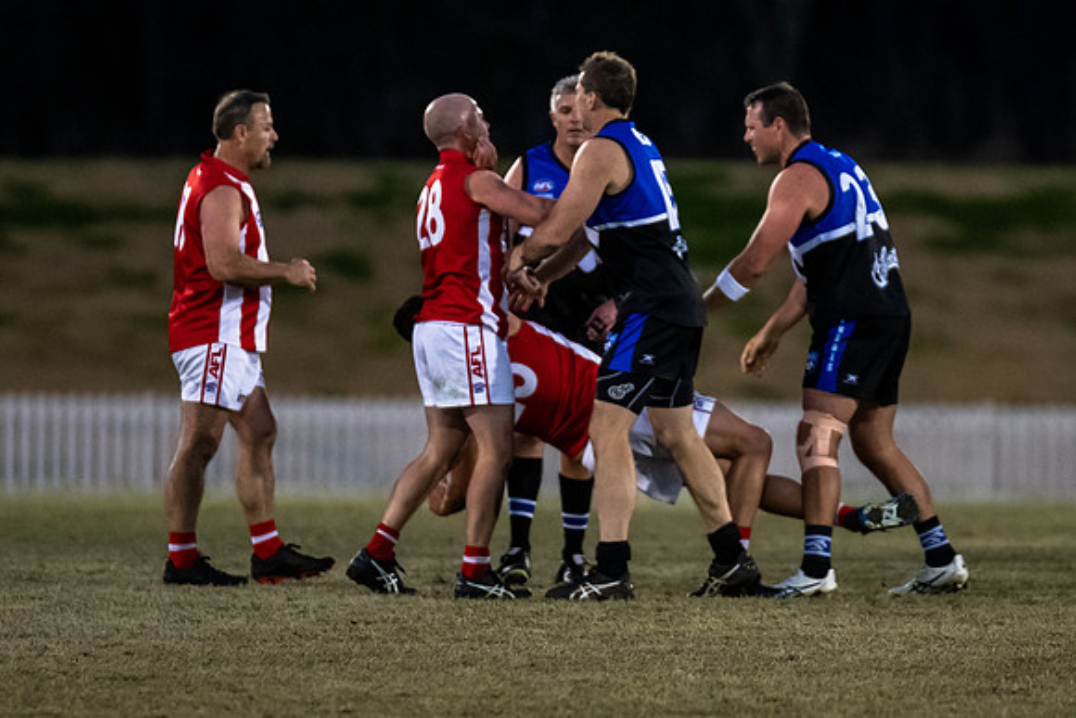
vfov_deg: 2.4
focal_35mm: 576
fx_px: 17207
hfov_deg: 3.6
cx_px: 622
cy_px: 325
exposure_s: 1/1250
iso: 4500
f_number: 2.8
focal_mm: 300
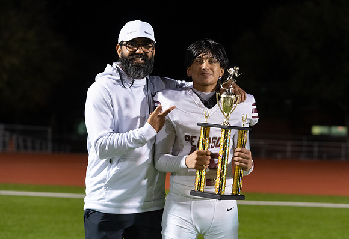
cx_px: 188
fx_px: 1009
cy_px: 114
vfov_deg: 13.5
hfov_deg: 19.6
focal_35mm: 103
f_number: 3.5
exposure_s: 1/320
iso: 4000
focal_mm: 93
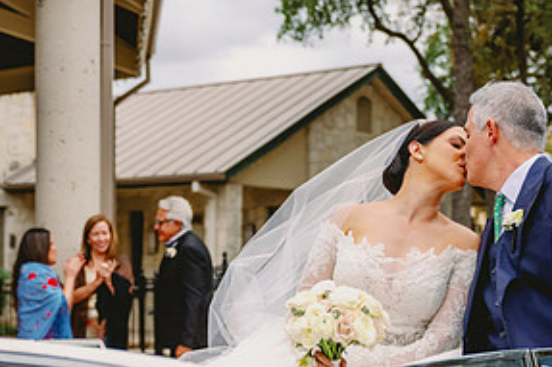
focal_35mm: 83
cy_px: 333
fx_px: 1272
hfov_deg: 24.4
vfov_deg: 16.2
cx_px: 221
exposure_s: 1/2000
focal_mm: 41
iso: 500
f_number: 2.8
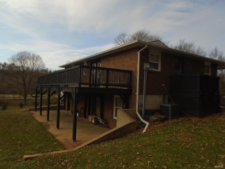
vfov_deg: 53.1
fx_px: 169
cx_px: 112
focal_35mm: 26
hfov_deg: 67.3
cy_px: 84
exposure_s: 1/1250
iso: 100
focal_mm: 4.6
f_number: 3.2
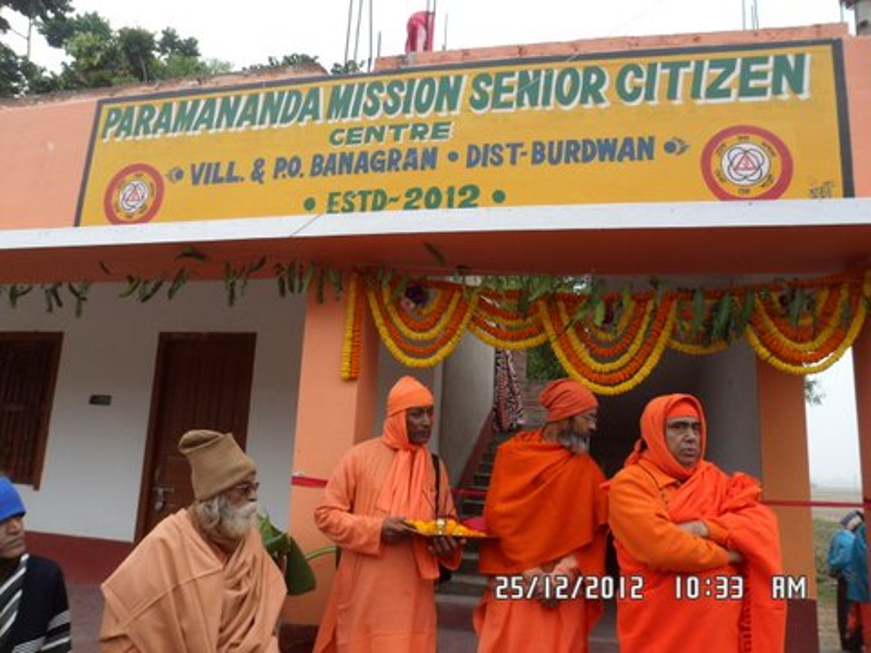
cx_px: 436
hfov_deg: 67.3
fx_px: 654
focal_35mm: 26
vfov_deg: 53.1
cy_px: 326
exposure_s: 1/180
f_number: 3.3
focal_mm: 4.9
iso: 80
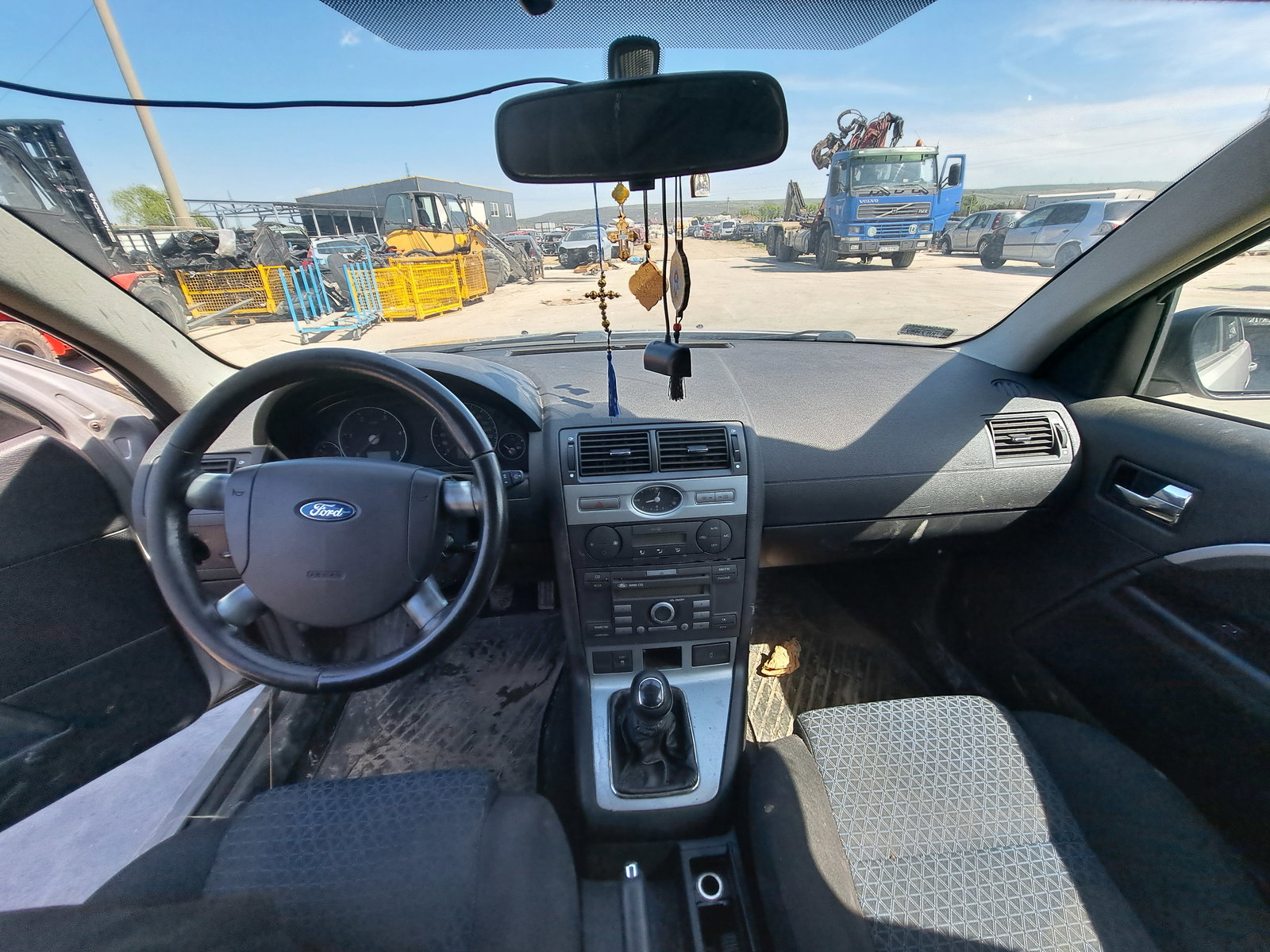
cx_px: 635
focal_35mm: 13
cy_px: 476
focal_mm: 1.74
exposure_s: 1/471
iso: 50
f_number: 2.2
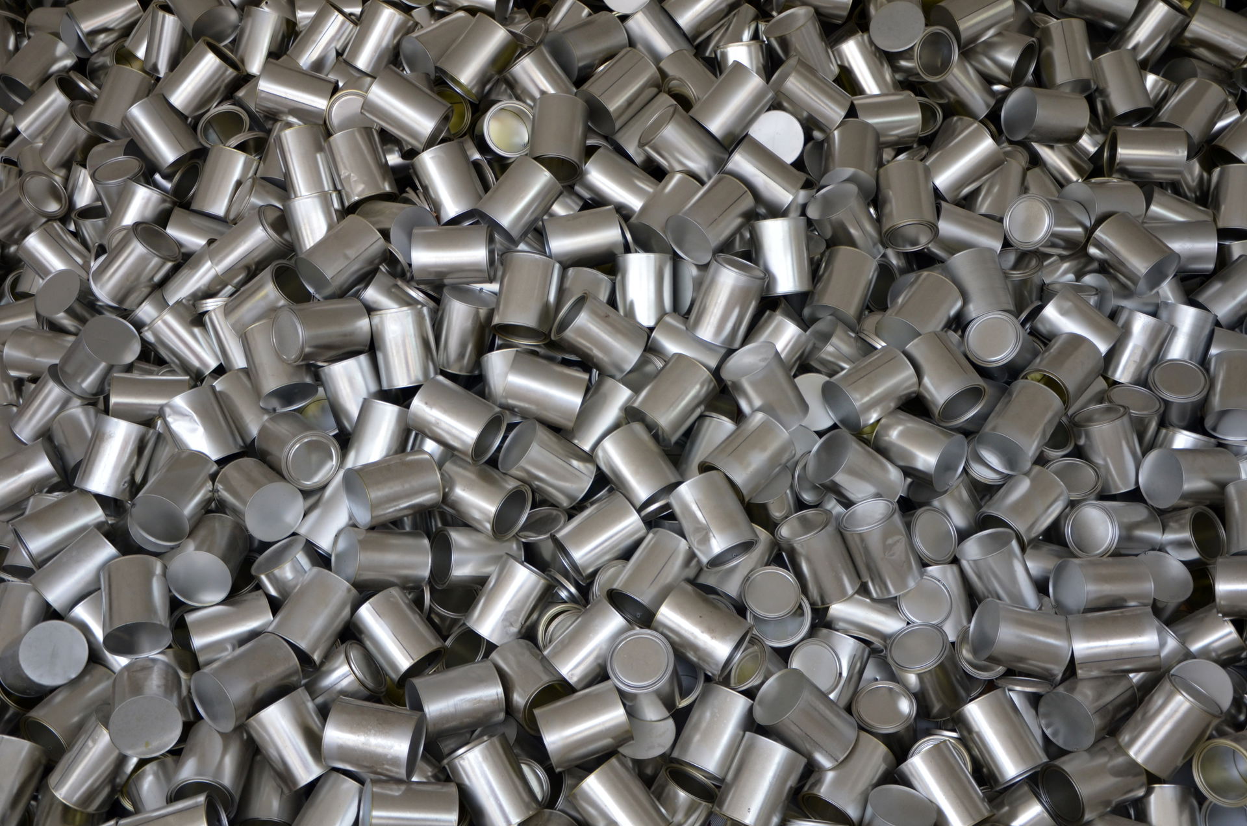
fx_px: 1763
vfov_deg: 26.4
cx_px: 624
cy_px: 413
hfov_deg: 39.0
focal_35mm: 51
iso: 400
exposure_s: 1/60
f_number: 4.2
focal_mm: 34
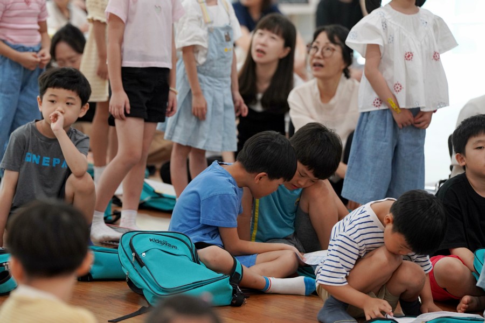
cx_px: 242
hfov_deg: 10.3
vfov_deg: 6.9
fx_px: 2694
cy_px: 162
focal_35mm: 200
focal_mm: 200
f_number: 4
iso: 2500
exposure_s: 1/250
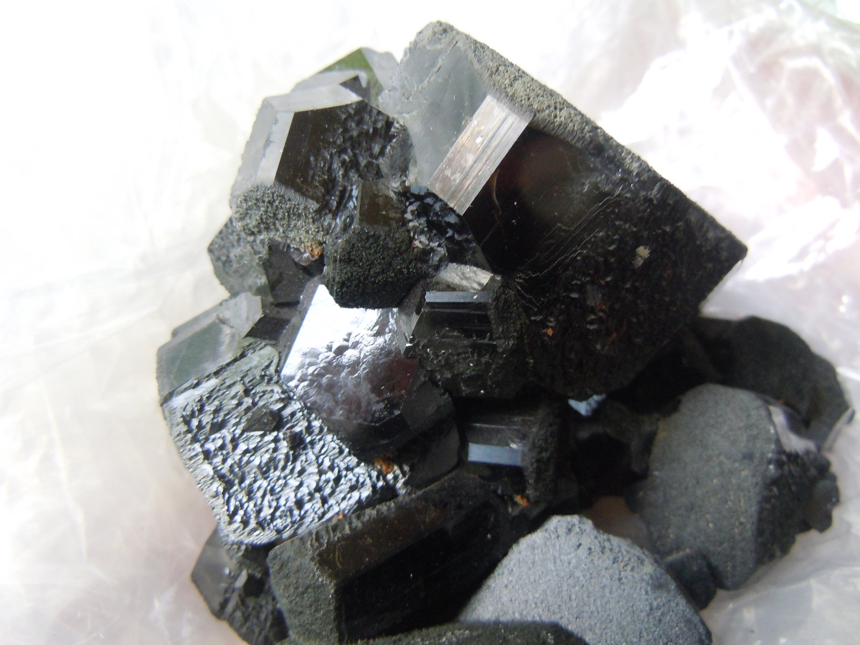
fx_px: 745
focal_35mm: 30
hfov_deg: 60.0
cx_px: 430
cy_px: 322
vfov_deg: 46.8
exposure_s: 1/60
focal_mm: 5.4
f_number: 3.5
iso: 400
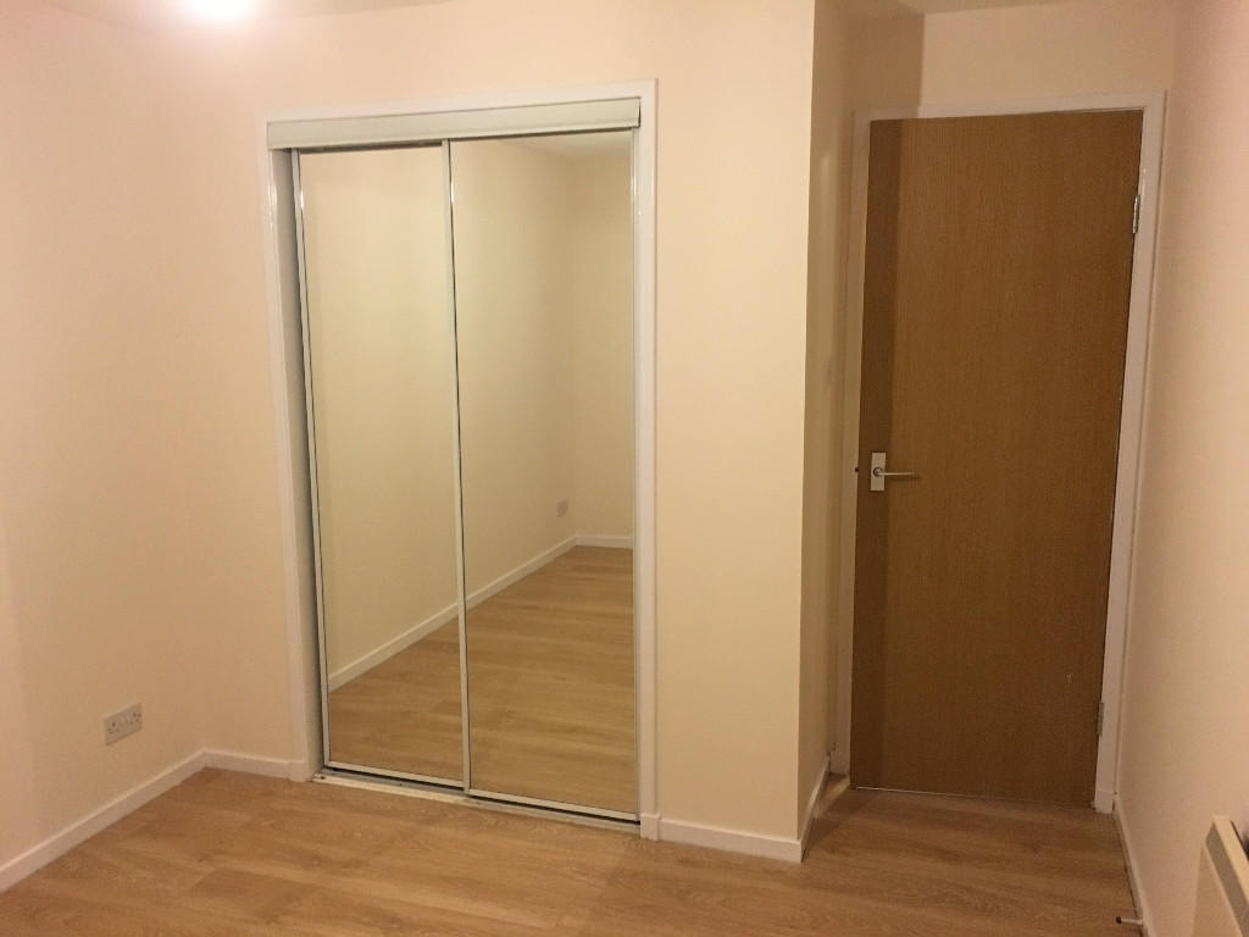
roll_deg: -0.8
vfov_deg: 48.2
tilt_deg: -11.1
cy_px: 468
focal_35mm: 29
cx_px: 624
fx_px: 1046
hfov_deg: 61.7
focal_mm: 4.15
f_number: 2.2
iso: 250
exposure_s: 1/25
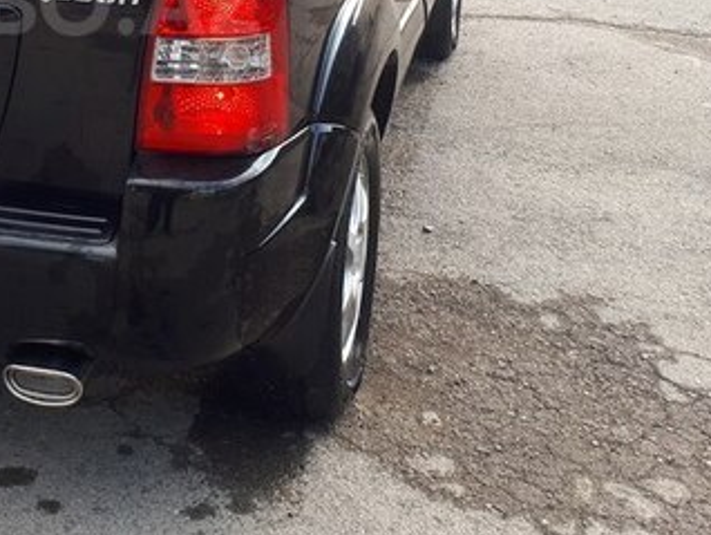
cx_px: 31
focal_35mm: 56
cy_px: 1
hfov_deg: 32.1
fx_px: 1151
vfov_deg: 24.9
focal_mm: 3.6
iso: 40
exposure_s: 1/117
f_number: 1.9
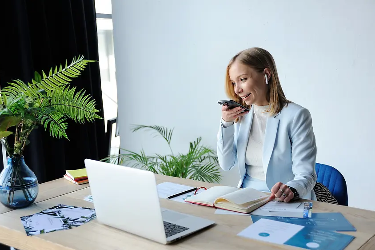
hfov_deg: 41.1
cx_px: 184
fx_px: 500
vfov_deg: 28.1
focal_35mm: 48
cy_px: 124
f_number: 3.5
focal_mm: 45
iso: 500
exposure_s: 1/100
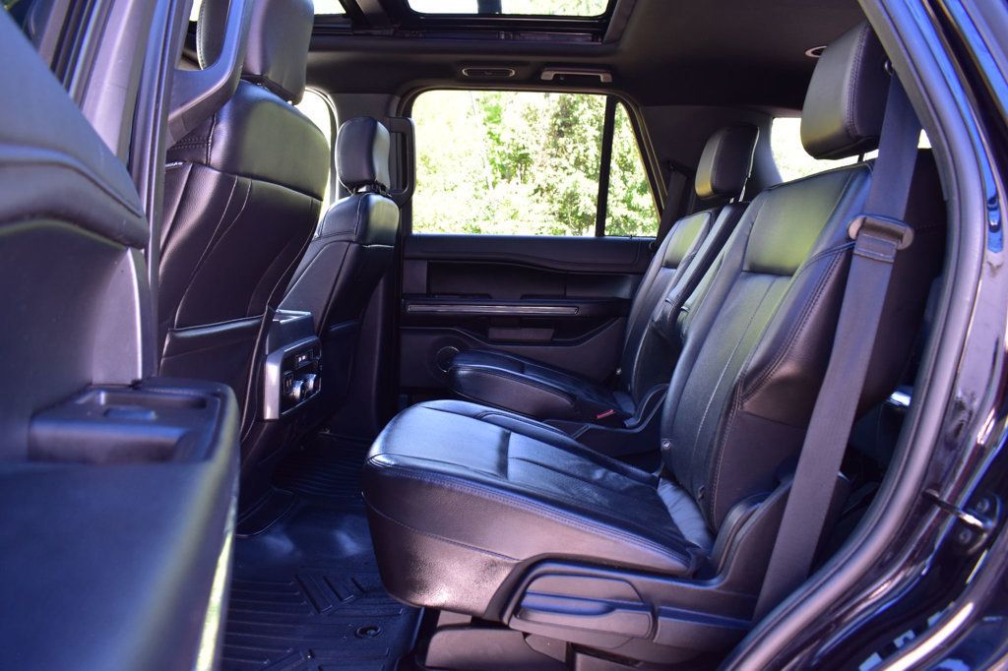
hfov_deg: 67.4
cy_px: 336
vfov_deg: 47.9
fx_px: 756
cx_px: 504
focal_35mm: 27
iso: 500
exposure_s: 1/15
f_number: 6.3
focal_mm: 18
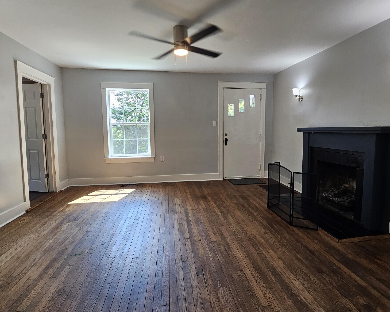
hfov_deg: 89.6
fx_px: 196
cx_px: 198
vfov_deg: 76.9
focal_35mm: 17
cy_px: 147
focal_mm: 2.2
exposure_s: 1/60
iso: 80
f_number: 2.2
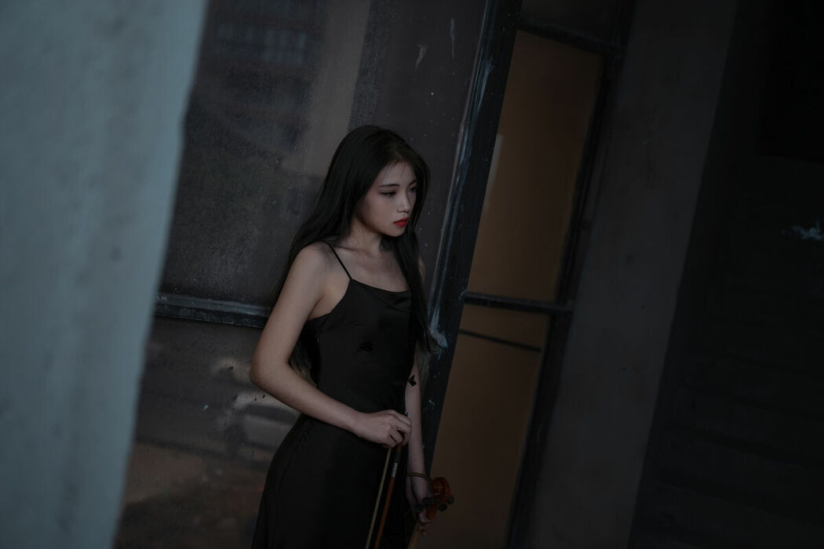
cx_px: 412
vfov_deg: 33.4
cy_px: 274
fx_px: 915
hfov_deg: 48.5
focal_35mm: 40
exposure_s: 1/160
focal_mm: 40
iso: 160
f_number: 2.5
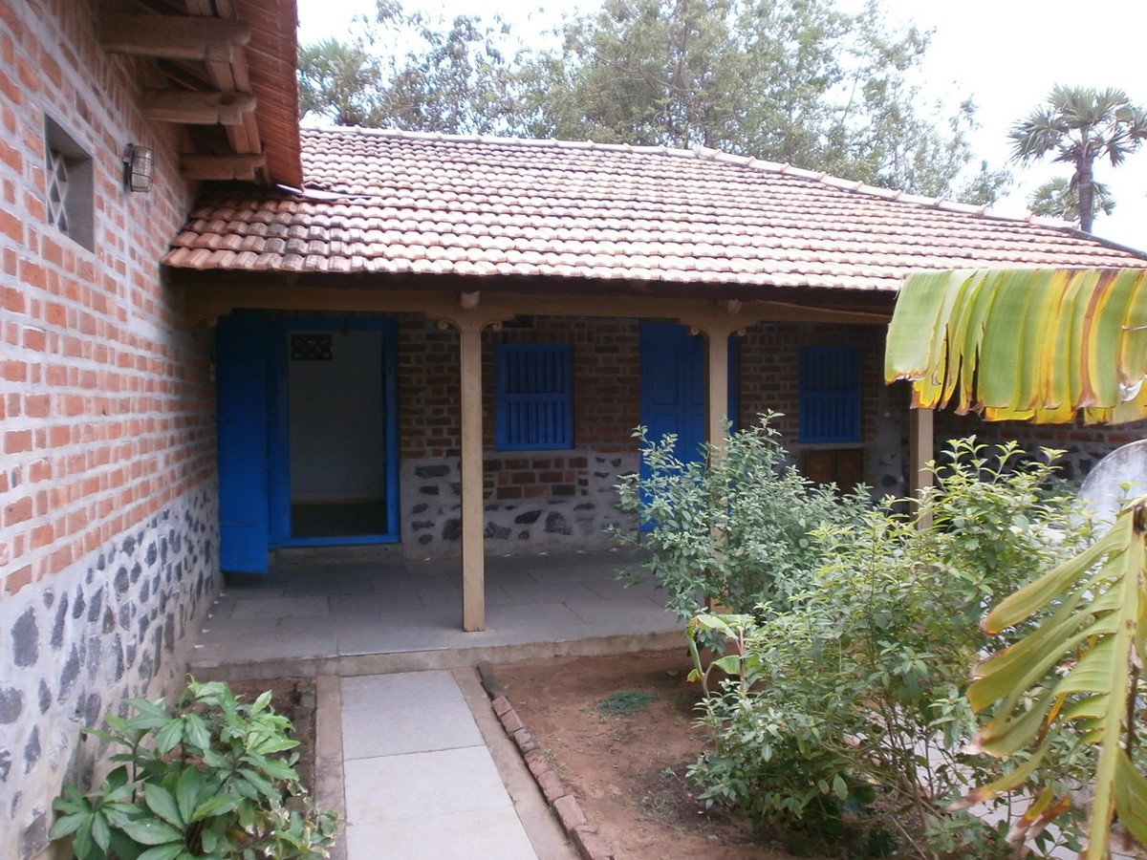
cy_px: 430
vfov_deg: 51.4
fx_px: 895
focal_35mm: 27
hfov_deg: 65.3
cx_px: 574
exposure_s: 1/25
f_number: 2.9
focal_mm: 4.8
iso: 125
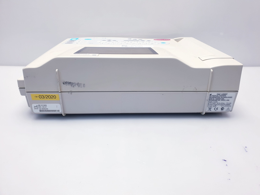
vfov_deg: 53.1
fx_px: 195
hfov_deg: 67.3
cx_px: 130
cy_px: 98
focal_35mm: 26
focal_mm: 4.3
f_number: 2.4
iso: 64
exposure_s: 1/100
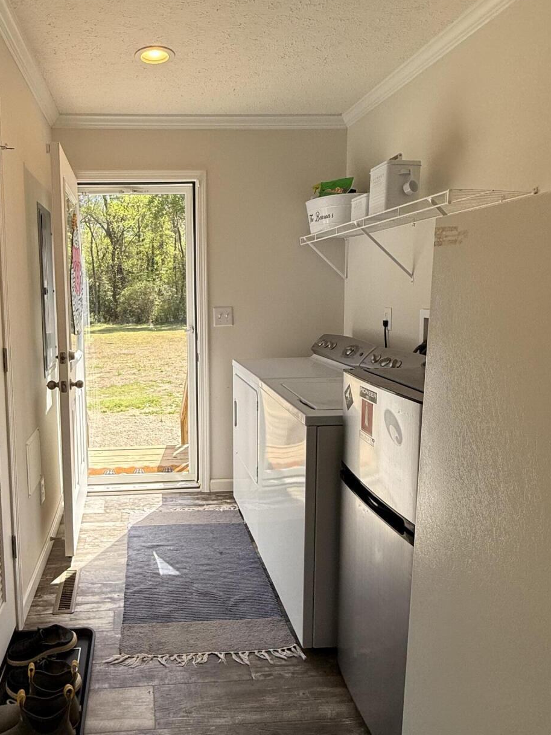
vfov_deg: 73.8
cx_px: 161
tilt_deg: -4.7
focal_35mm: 23
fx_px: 488
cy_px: 334
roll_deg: +1.1
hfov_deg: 56.9
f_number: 2.2
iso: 50
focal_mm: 2.22
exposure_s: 1/658
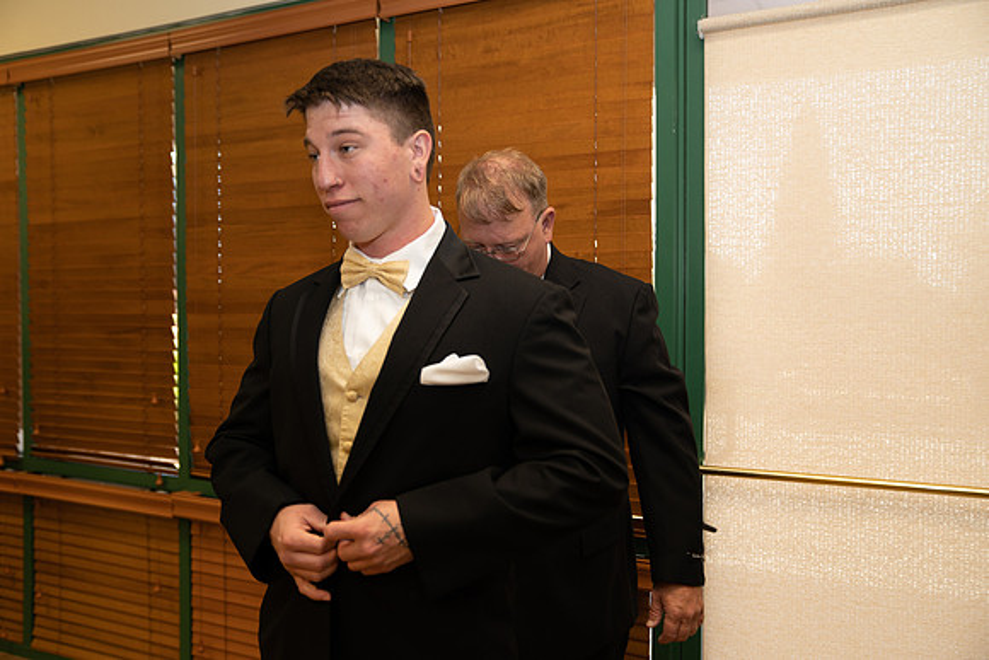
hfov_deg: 60.3
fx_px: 852
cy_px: 330
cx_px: 494
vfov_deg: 42.3
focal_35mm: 31
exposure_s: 1/200
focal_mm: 31
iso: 400
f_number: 2.8
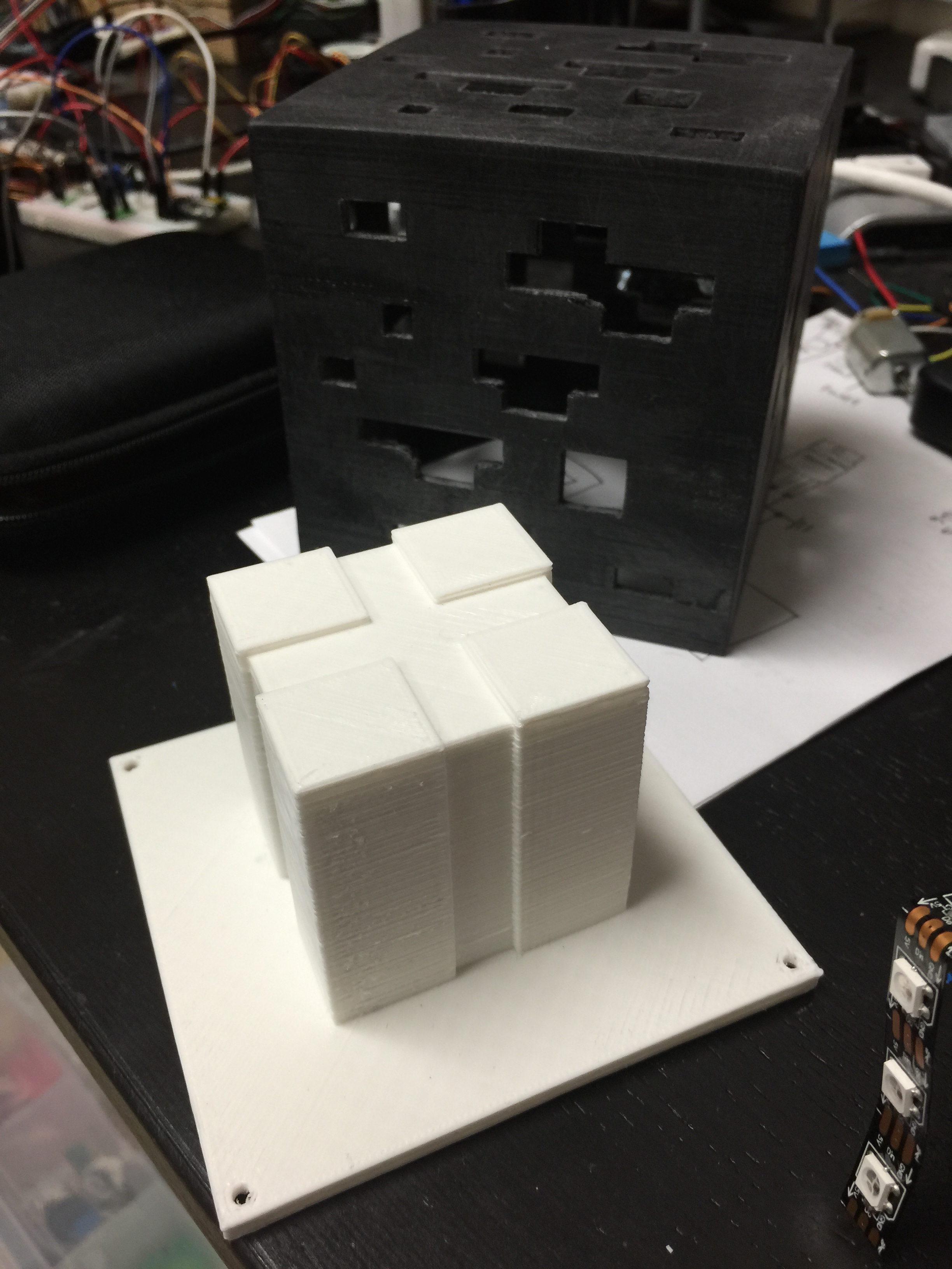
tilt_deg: -38.6
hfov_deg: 48.2
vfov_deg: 61.7
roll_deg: +0.4
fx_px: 1063
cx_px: 476
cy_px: 634
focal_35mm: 29
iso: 32
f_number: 2.2
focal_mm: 4.15
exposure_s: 1/15
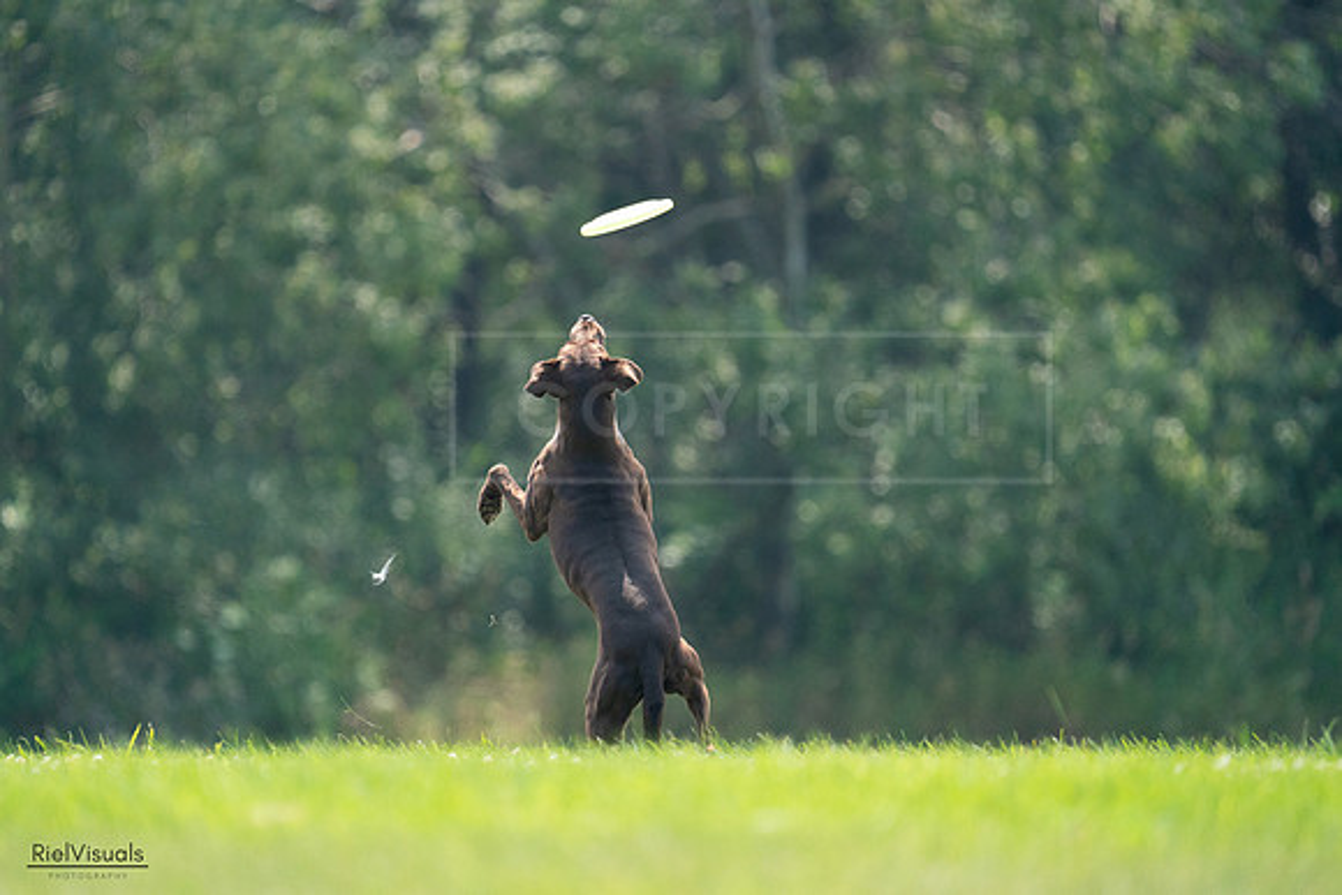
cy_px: 448
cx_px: 671
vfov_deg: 2.3
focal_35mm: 600
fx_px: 22371
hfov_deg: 3.4
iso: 3200
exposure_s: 1/4000
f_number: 6.3
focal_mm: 600
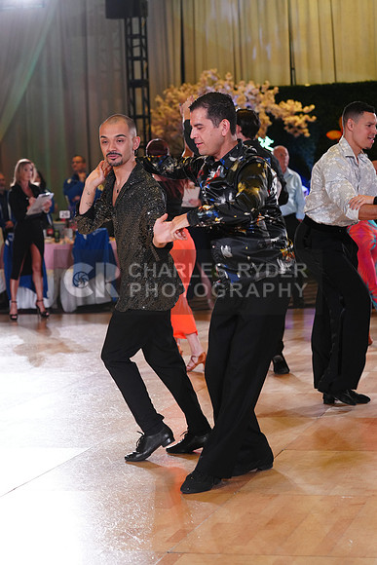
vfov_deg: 24.2
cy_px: 282
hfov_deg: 16.3
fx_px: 1319
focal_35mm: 84
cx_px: 188
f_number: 4
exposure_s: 1/400
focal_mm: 84
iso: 1600
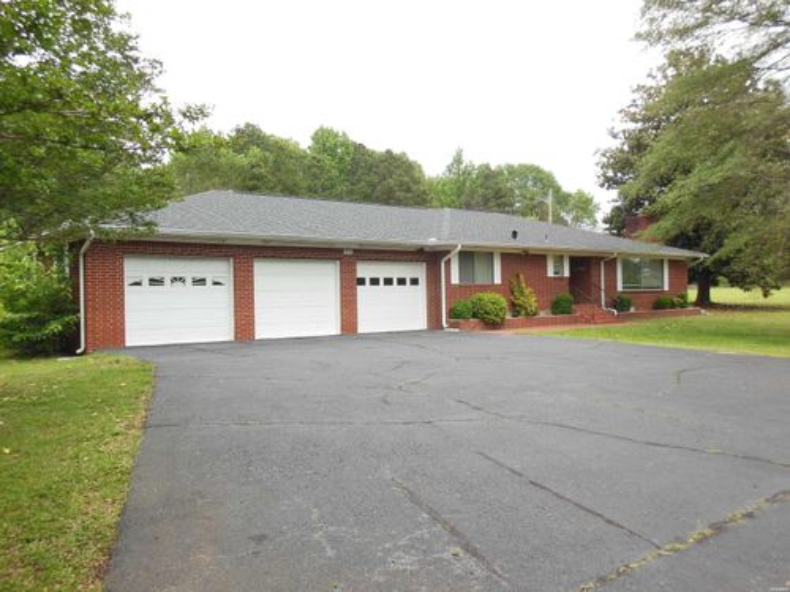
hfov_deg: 61.7
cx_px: 395
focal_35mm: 29
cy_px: 296
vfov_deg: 48.2
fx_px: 662
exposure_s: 1/500
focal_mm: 5.2
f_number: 3.3
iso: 125
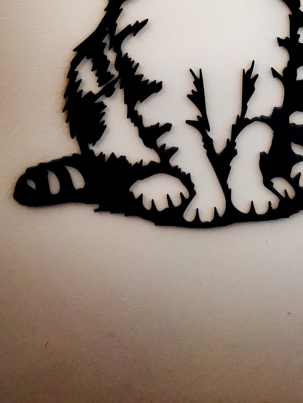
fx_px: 712
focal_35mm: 61
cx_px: 271
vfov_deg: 28.9
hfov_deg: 23.4
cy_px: -35
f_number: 1.8
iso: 400
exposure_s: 1/50
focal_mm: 4.75
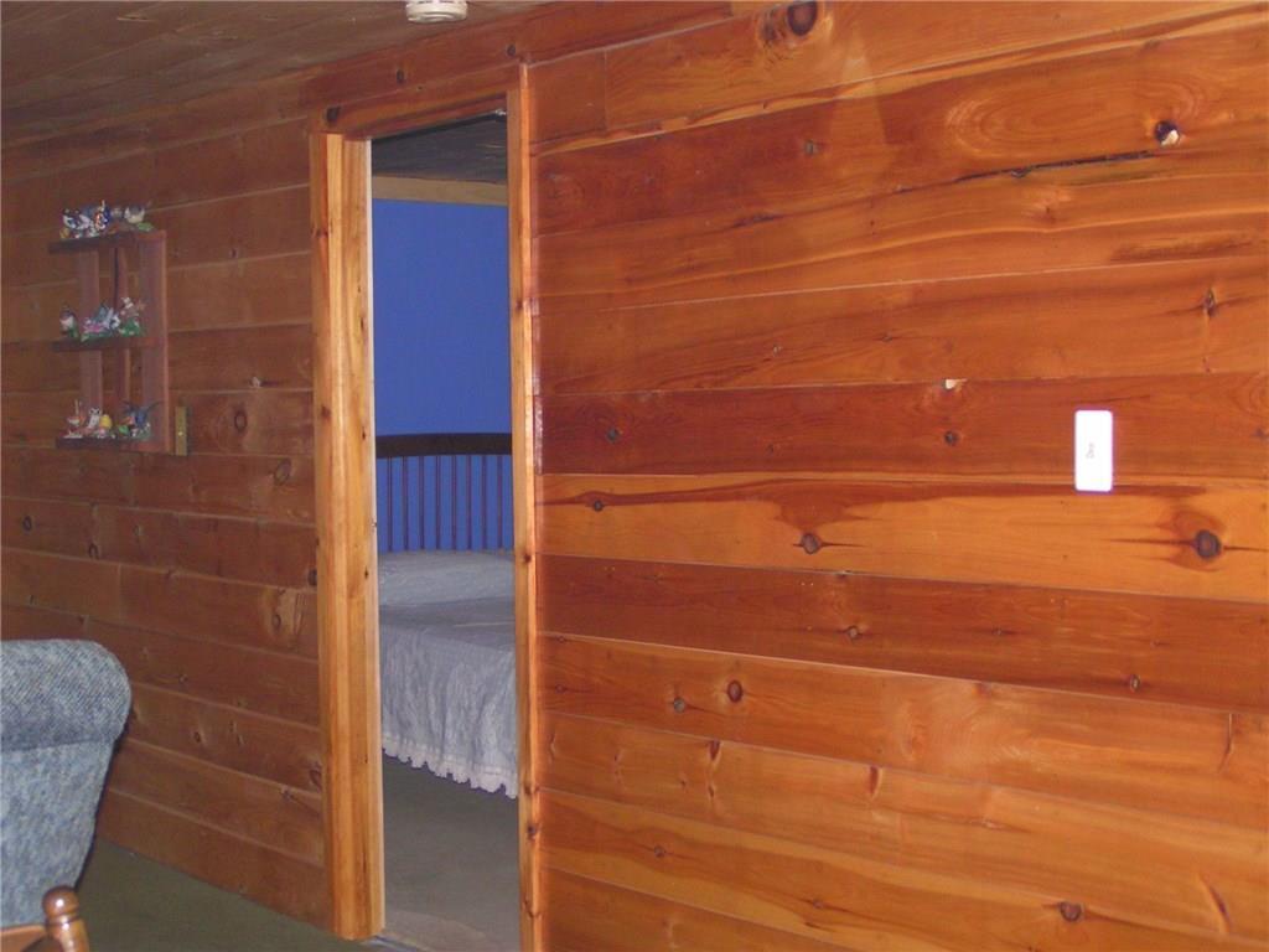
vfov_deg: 25.7
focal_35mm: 57
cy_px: 476
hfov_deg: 33.8
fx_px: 2090
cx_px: 634
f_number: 3.2
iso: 200
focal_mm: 8.7
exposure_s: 1/60
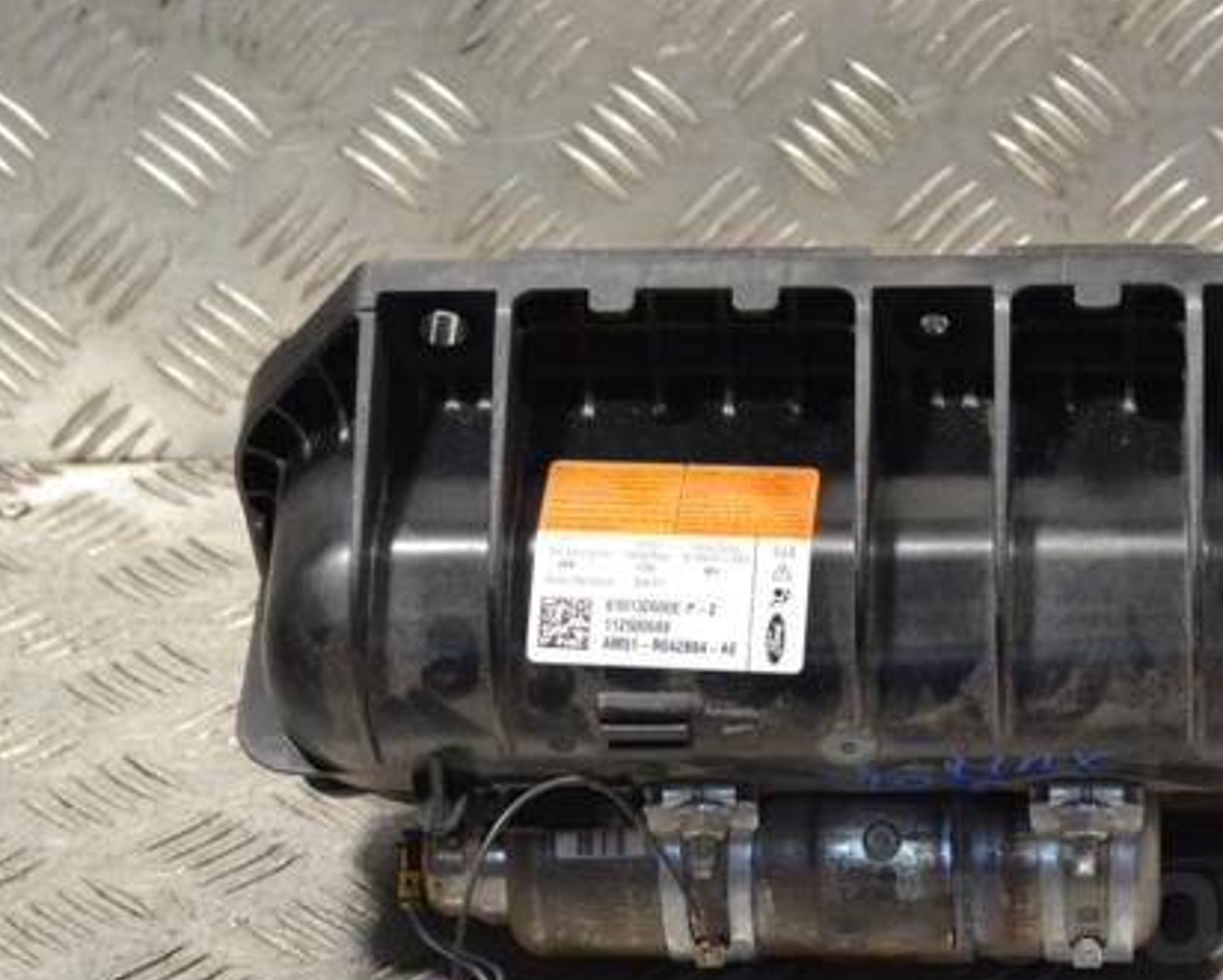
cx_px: 858
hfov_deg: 17.0
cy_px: 523
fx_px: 4081
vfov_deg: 13.7
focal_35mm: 113
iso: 3200
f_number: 8
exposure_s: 1/250
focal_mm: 55
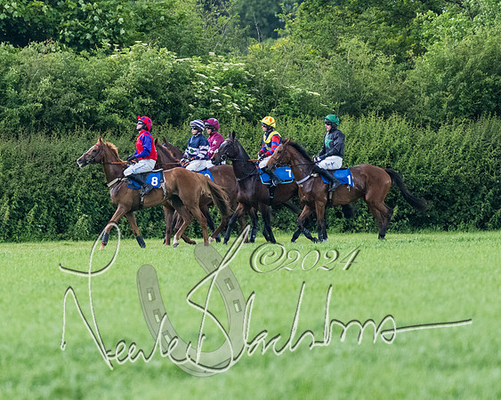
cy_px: 209
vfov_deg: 2.3
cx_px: 224
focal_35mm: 675
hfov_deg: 2.9
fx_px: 10002
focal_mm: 280
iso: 2000
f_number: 4
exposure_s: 1/1000
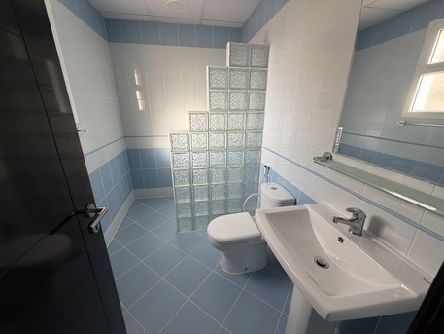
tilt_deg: -17.7
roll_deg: +0.3
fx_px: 180
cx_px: 222
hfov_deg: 102.0
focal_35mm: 14
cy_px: 167
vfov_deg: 85.7
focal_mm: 2.22
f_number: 2.2
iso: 250
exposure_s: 1/121
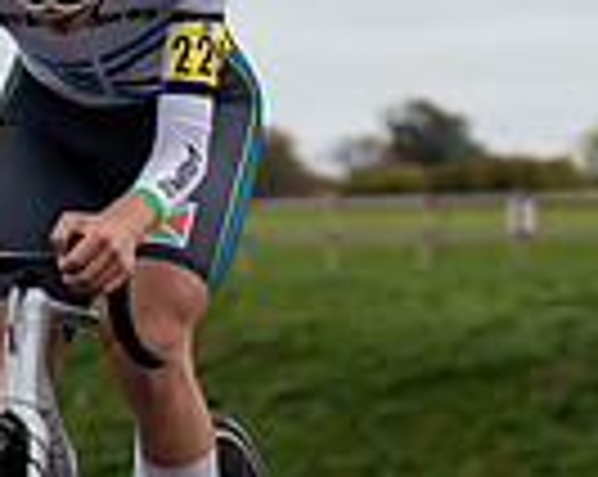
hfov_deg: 3.5
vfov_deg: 2.8
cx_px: 153
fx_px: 9791
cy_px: 466
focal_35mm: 554
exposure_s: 1/1000
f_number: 3.5
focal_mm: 70
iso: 125
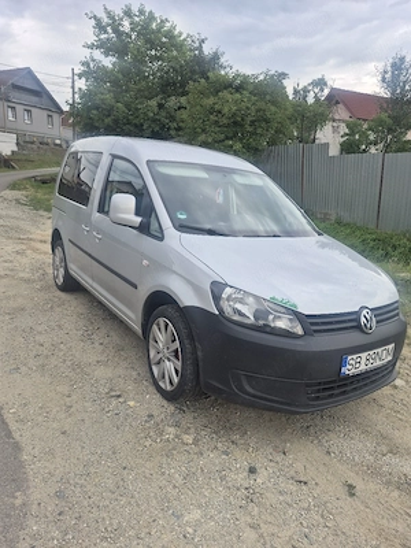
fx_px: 364
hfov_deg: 58.9
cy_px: 274
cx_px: 206
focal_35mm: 23
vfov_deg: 73.9
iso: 25
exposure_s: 1/185
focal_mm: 5.4
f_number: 1.8
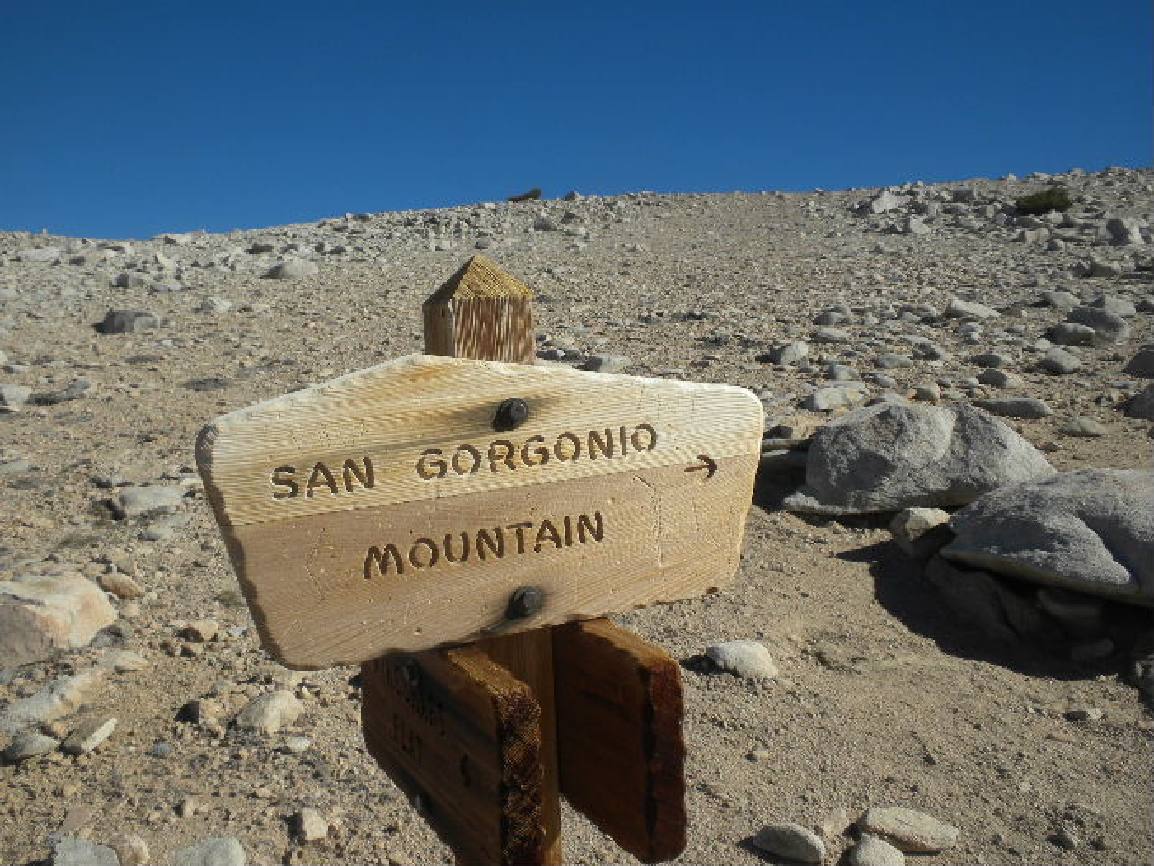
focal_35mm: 37
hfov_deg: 50.1
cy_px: 433
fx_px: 1233
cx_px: 577
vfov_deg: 38.7
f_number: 10
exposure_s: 1/180
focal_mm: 6.6
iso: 64
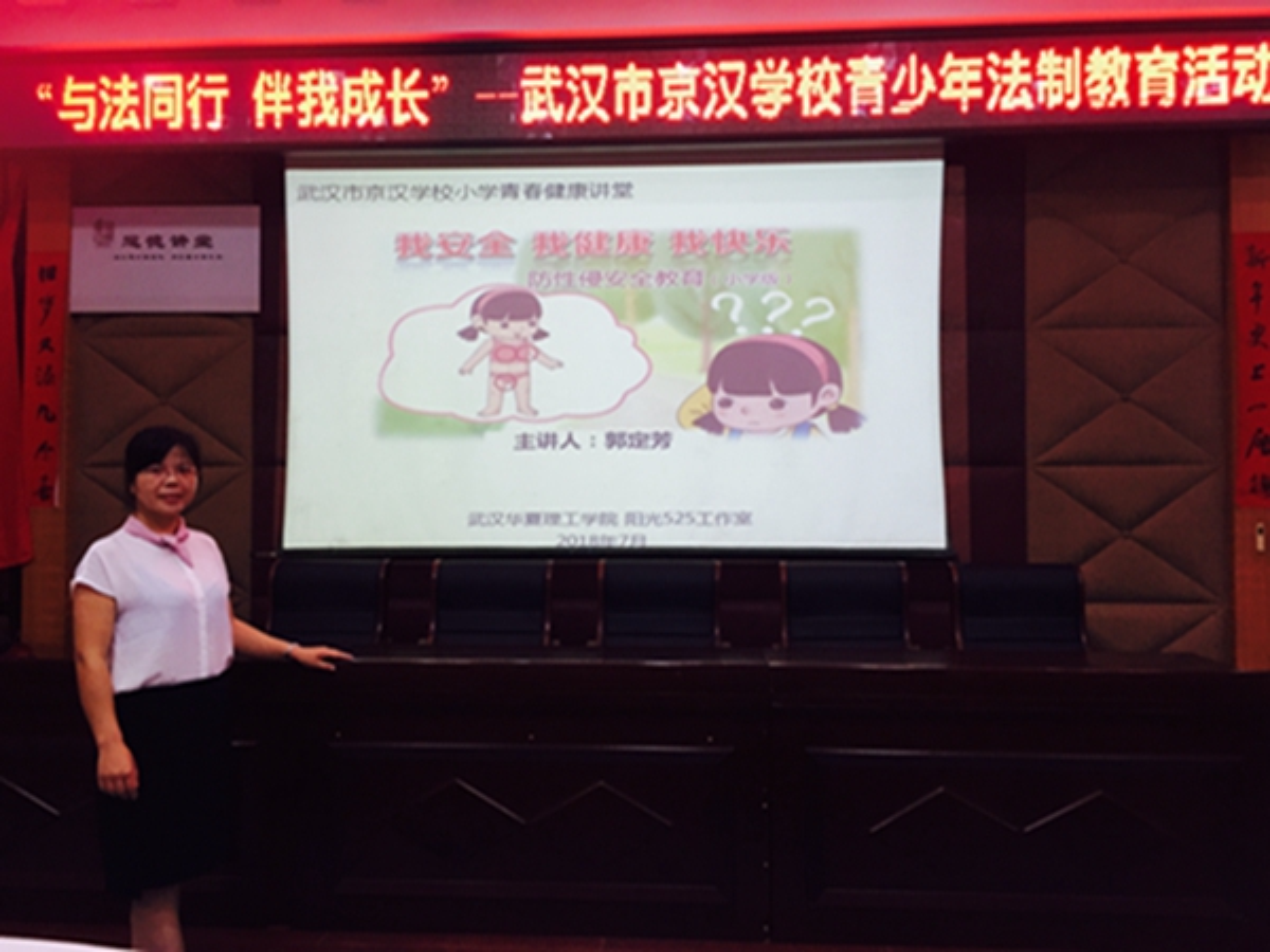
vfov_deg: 48.2
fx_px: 1064
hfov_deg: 61.7
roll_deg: -1.5
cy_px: 476
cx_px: 635
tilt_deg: +1.6
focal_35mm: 29
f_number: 2.2
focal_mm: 4.15
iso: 100
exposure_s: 1/30
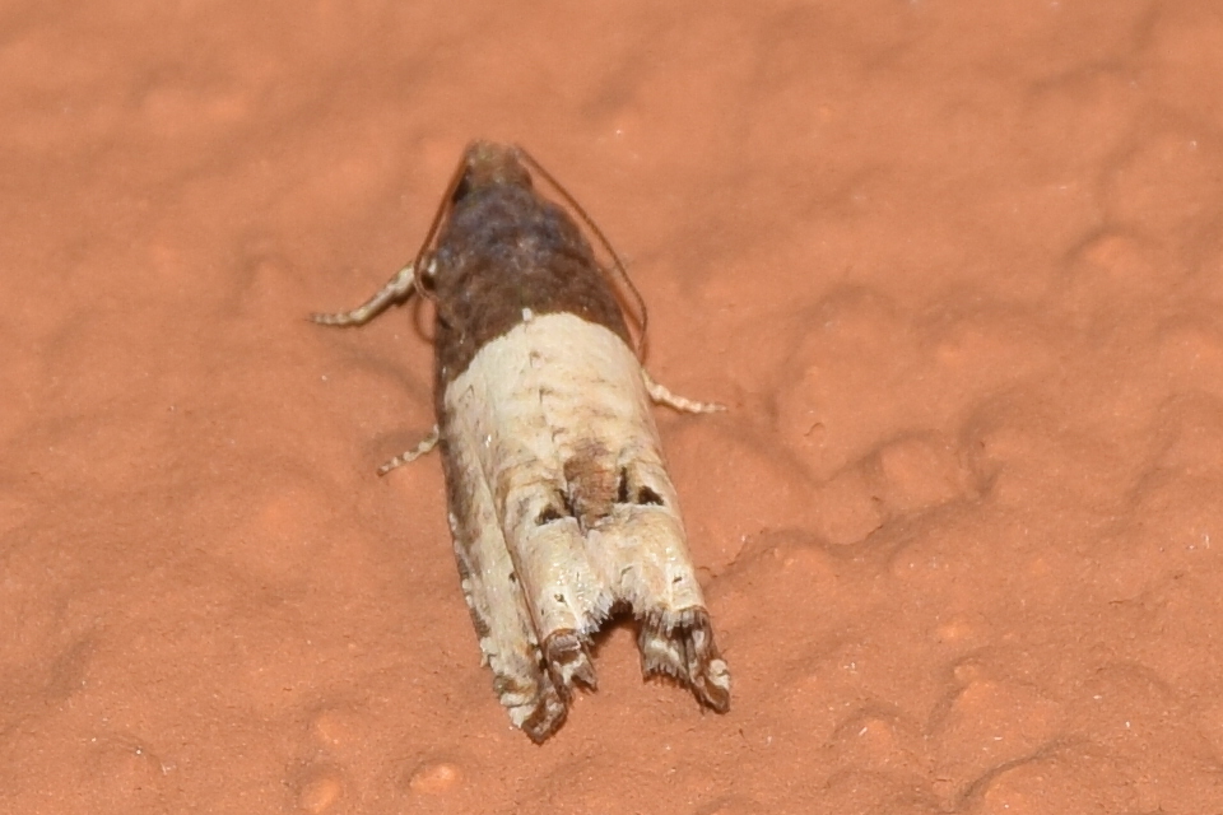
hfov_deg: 9.8
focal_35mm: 210
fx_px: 7134
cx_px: 612
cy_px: 408
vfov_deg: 6.5
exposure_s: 1/160
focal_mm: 140
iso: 100
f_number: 13
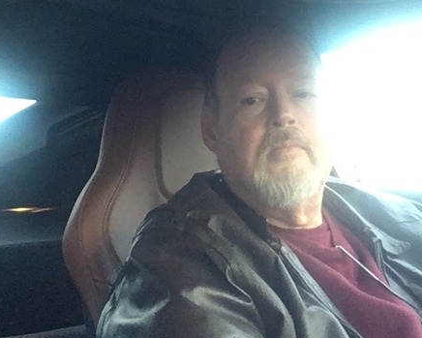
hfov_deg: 26.6
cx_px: 290
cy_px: 85
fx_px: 887
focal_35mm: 71
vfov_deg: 21.4
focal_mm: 2.15
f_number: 2.4
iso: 160
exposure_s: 1/30
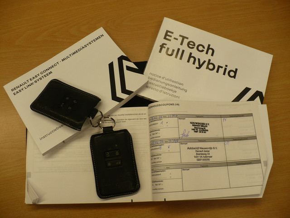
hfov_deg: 50.1
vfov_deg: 38.7
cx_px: 145
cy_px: 109
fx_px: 310
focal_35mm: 37
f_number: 2.8
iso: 100
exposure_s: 1/40
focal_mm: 6.1
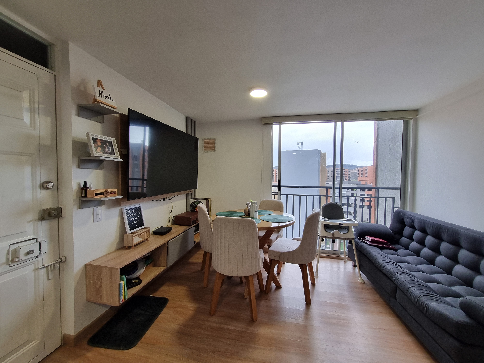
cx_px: 242
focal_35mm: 13
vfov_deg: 89.9
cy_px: 182
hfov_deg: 106.2
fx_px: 182
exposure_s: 1/60
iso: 64
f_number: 2.2
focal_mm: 1.74
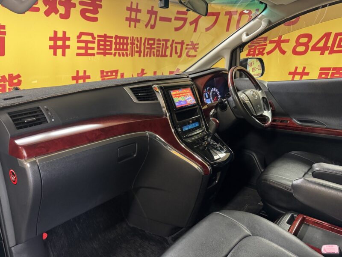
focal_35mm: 24
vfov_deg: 56.8
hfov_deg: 71.6
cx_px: 171
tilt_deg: -15.7
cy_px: 128
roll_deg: +0.5
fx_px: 237
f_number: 1.78
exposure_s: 1/50
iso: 500
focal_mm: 6.76
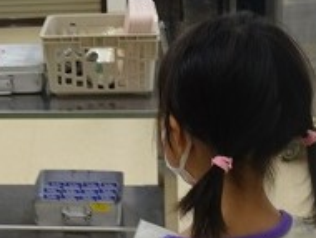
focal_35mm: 77
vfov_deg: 19.0
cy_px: 57
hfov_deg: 23.8
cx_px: -29
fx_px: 704
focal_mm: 5.98
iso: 160
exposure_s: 1/40
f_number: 4
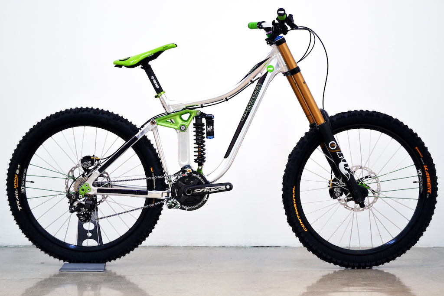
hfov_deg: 24.6
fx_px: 1018
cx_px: 222
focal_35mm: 82
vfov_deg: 16.6
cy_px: 148
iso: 200
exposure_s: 1/15
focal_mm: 55
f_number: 5.6
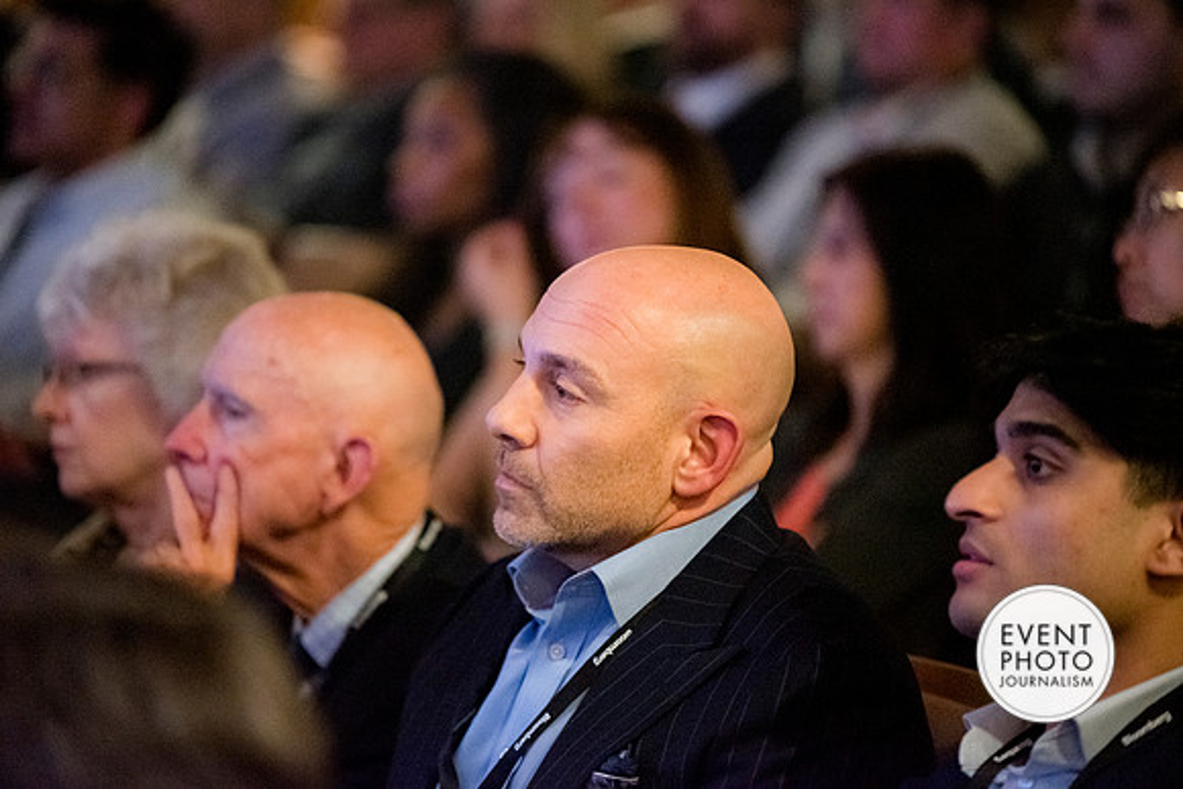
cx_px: 581
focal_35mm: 205
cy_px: 388
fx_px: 6744
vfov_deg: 6.7
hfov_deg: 10.0
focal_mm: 200
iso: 6400
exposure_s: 1/125
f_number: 2.8
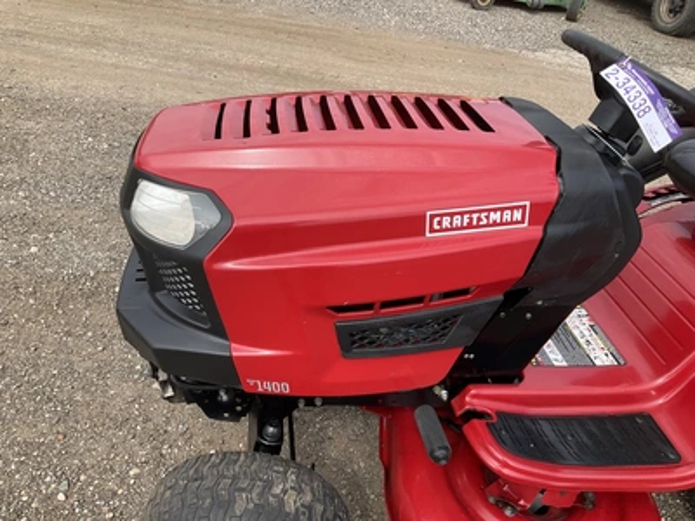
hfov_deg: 61.7
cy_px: 260
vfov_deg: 48.2
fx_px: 582
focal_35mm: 29
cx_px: 348
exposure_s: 1/749
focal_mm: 3
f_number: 1.8
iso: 25
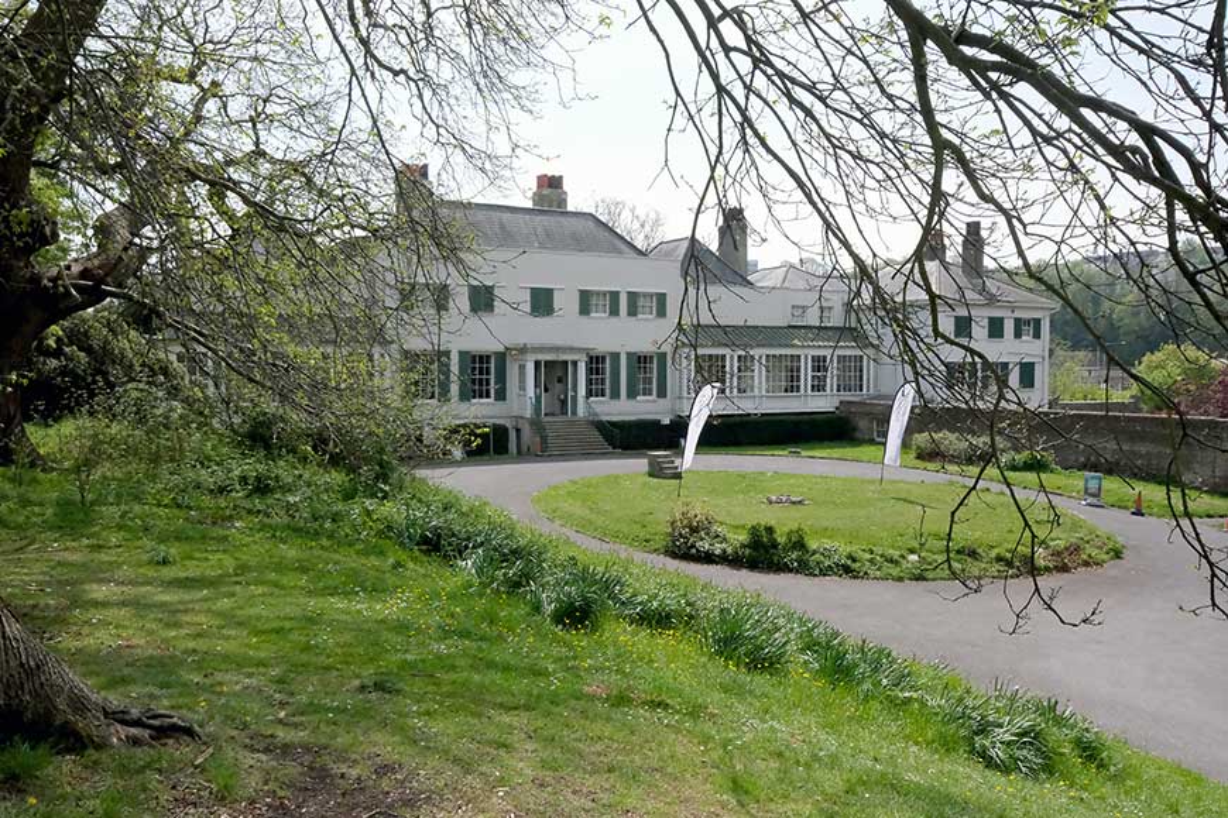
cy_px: 409
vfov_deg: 43.6
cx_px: 614
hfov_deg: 61.9
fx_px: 1023
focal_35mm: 30
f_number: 11
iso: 6400
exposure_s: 1/4000
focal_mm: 20
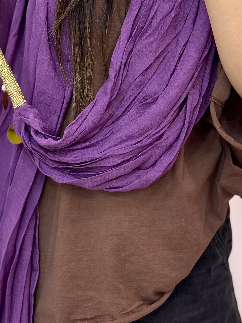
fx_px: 914
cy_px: 138
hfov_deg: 15.1
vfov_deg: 20.0
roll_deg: +1.0
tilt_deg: -26.5
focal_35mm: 98
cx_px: 86
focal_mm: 6.76
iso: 100
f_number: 1.78
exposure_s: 1/50
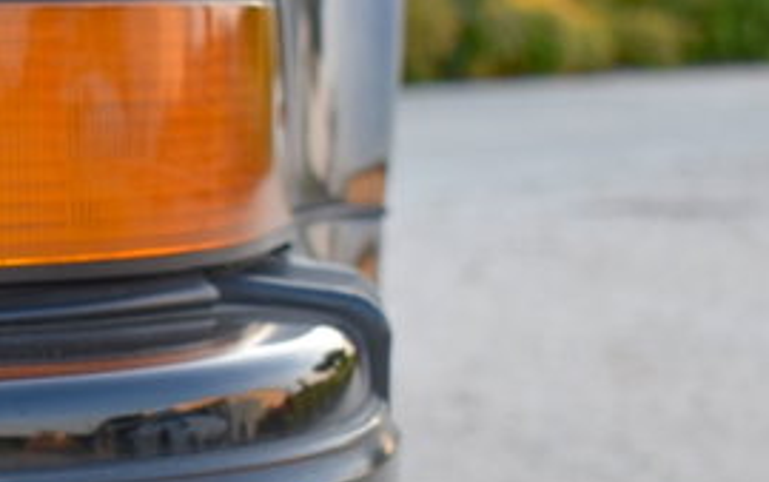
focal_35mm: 165
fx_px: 3459
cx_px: -209
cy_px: 408
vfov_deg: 7.9
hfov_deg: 12.3
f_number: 5
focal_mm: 38
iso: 280
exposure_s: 1/200
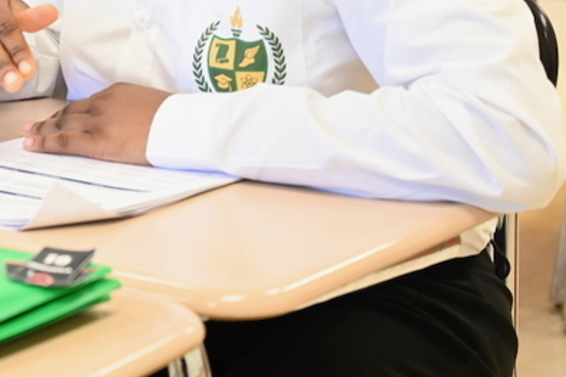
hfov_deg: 13.8
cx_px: -113
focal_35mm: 145
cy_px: -76
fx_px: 2279
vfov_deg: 9.3
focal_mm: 56
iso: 2800
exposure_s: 1/125
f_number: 4
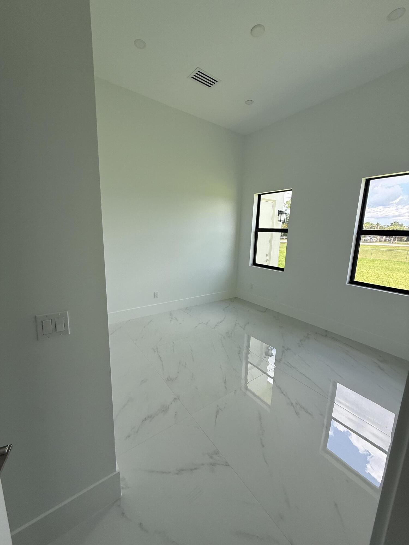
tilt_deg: -9.8
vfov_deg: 102.1
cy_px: 272
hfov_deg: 85.7
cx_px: 204
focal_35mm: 14
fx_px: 221
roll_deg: -1.8
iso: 64
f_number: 2.2
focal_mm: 2.22
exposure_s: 1/368
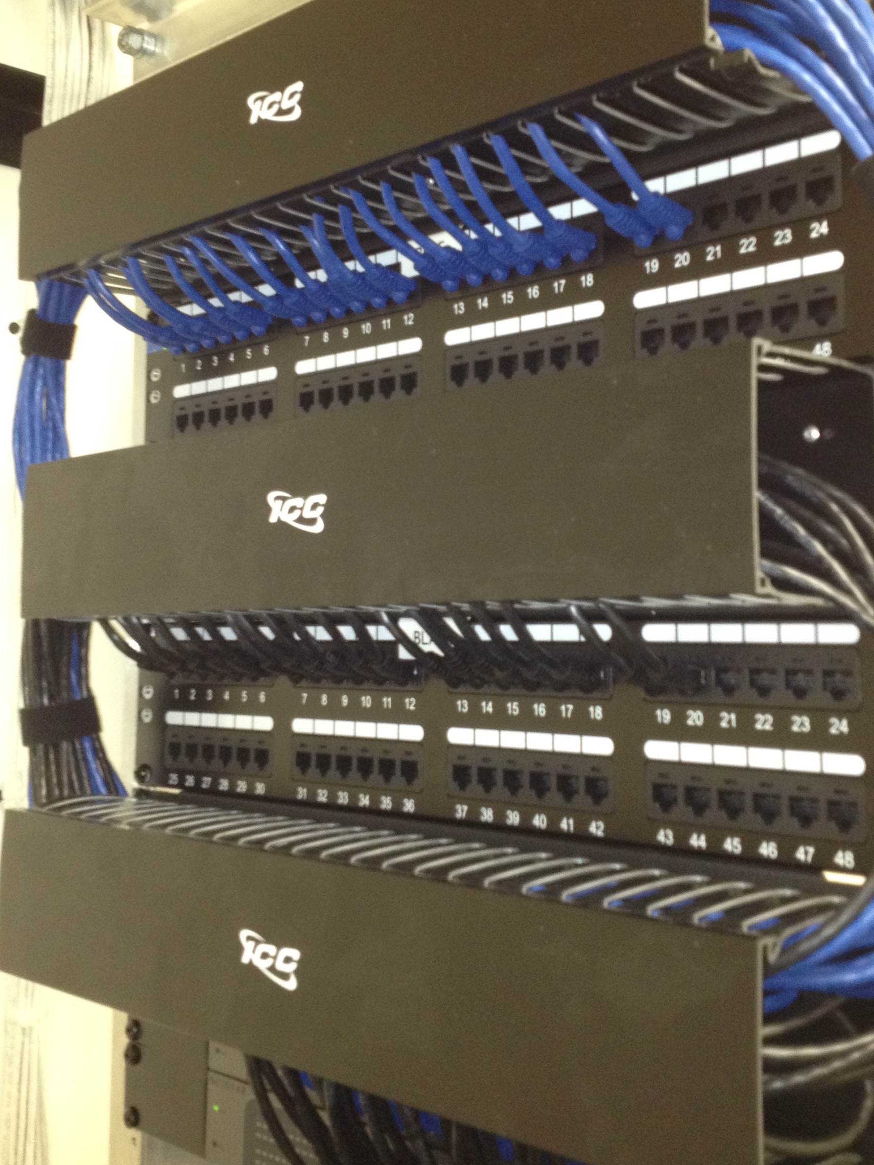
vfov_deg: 39.4
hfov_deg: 30.2
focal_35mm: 48
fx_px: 1616
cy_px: 446
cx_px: 478
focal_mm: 4.28
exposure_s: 1/20
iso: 160
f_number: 2.4
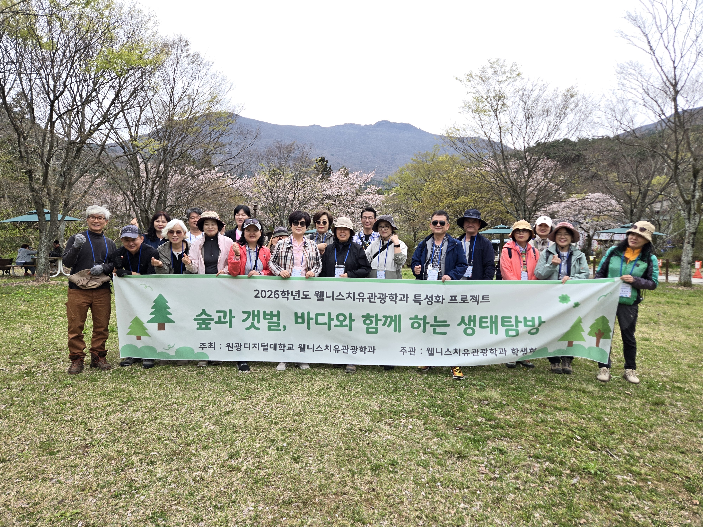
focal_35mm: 23
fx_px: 467
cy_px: 264
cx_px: 352
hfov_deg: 73.9
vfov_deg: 58.9
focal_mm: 5.4
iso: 80
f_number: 1.8
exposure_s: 1/2077
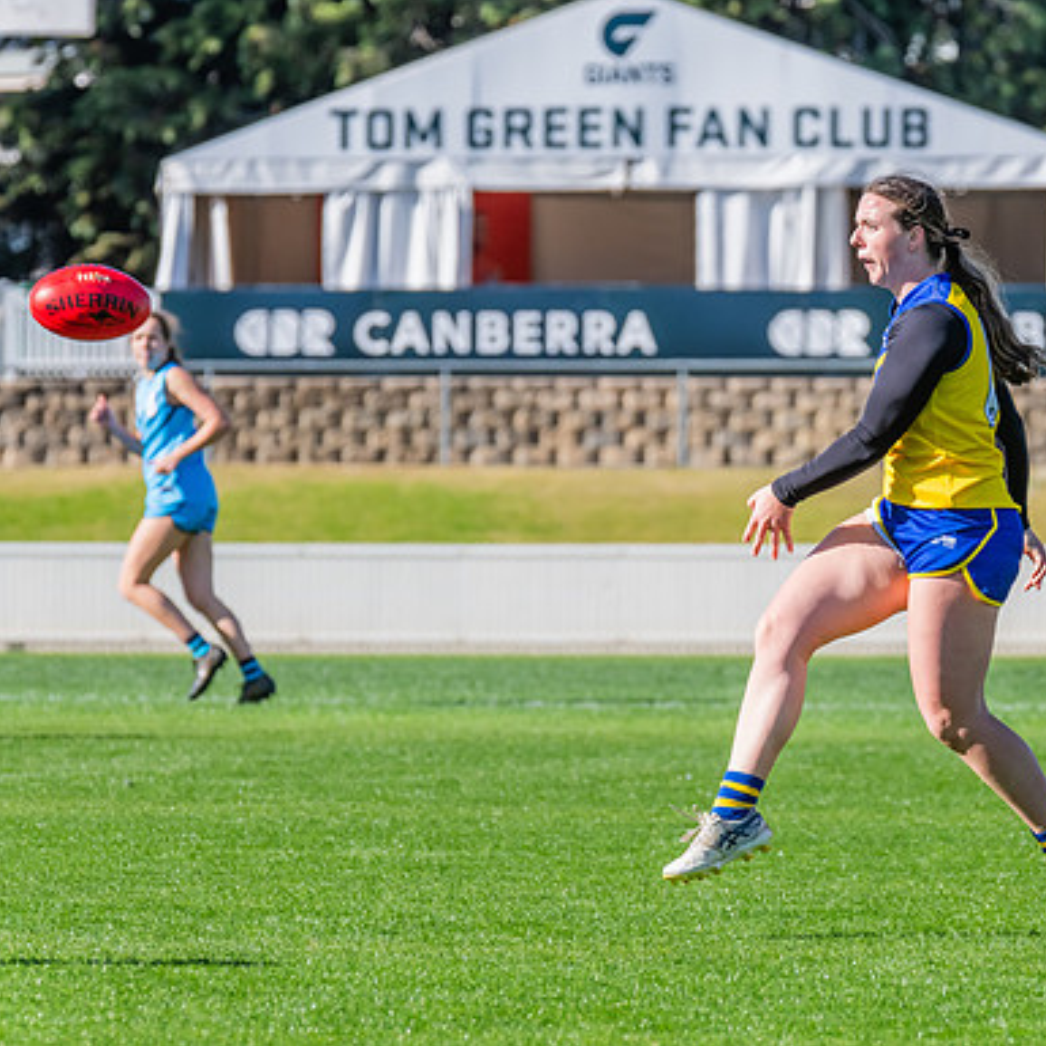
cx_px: 803
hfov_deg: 4.1
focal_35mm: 432
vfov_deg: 4.1
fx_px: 14769
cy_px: 534
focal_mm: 310
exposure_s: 1/1250
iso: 800
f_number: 10
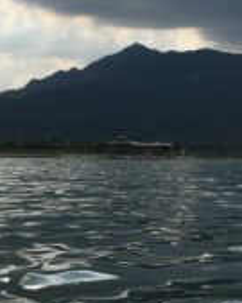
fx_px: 959
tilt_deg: -1.4
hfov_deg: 14.3
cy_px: 170
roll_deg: -0.9
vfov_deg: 17.9
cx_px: 213
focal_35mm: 107
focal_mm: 4.15
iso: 32
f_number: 2.2
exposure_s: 1/4405
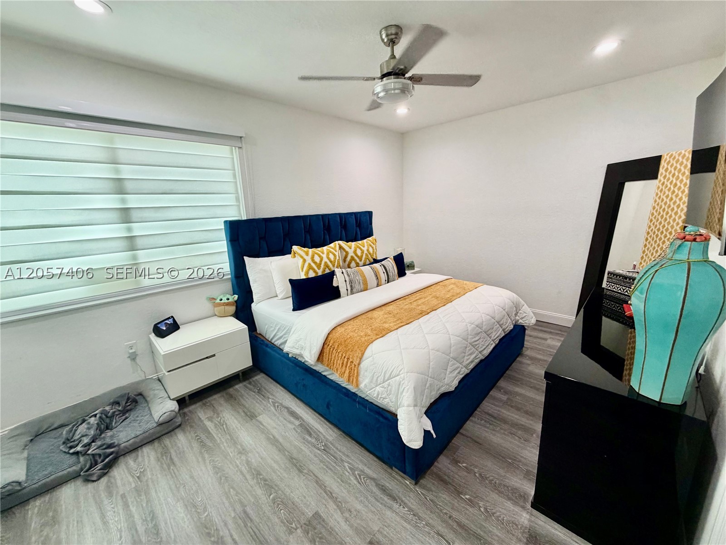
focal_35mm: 14
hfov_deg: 102.1
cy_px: 272
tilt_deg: -12.0
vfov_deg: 85.7
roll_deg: +2.0
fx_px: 294
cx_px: 363
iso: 250
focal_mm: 2.22
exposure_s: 1/120
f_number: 2.2
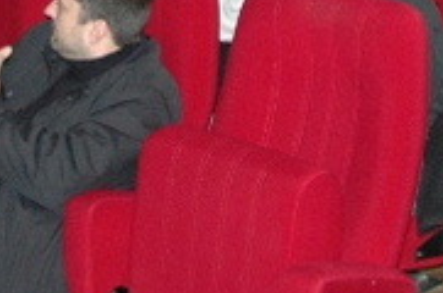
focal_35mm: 118
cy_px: -260
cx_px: 215
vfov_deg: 10.7
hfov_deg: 17.4
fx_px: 1449
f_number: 4
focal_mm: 18
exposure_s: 1/60
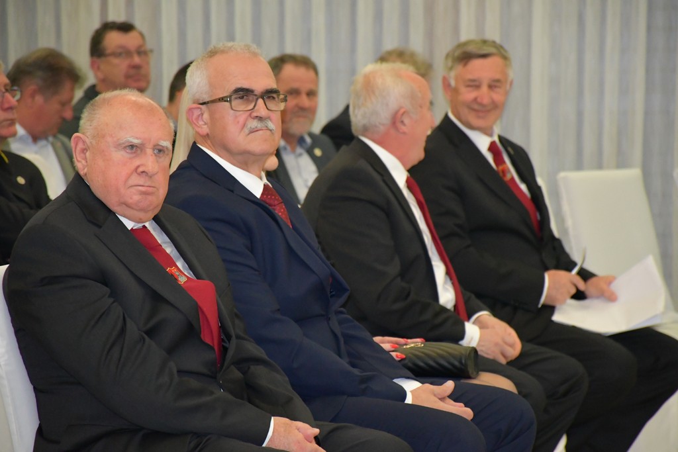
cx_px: 339
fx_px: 3955
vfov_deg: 6.5
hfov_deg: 9.8
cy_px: 226
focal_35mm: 210
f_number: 5.6
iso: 5600
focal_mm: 140
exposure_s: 1/60
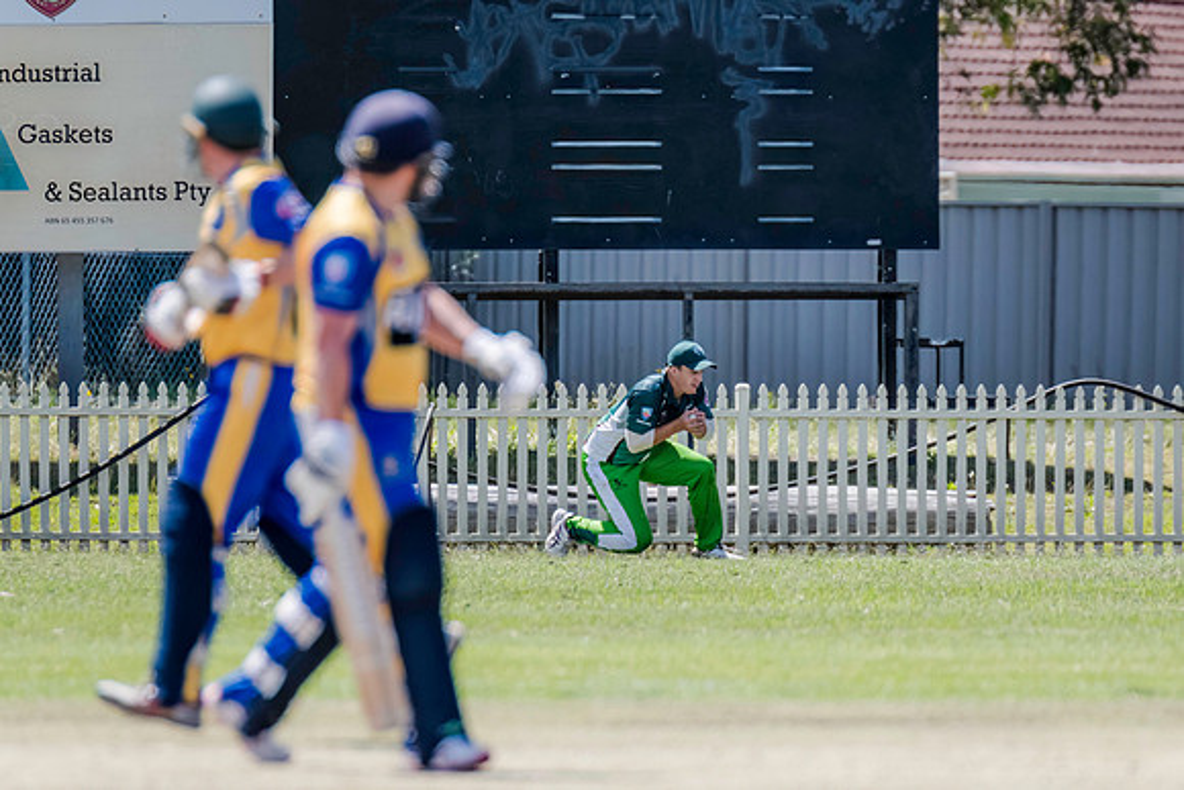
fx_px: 23954
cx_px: 703
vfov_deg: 1.9
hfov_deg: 2.8
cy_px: 373
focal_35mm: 728
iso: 1100
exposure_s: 1/2500
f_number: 5.6
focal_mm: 600
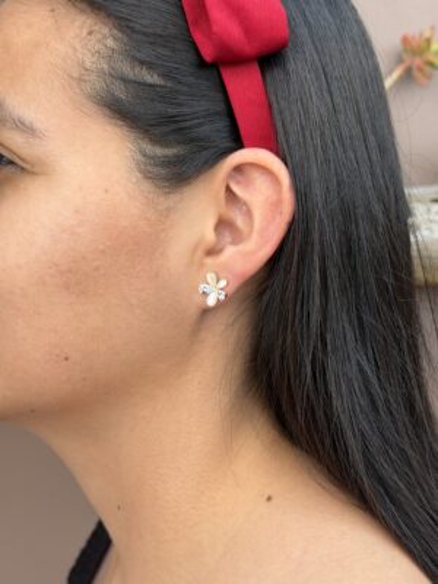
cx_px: 219
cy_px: 292
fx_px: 810
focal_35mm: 48
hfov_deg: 30.3
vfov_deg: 39.7
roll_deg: +0.5
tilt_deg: -8.0
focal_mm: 6.76
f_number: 1.78
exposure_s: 1/223
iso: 50
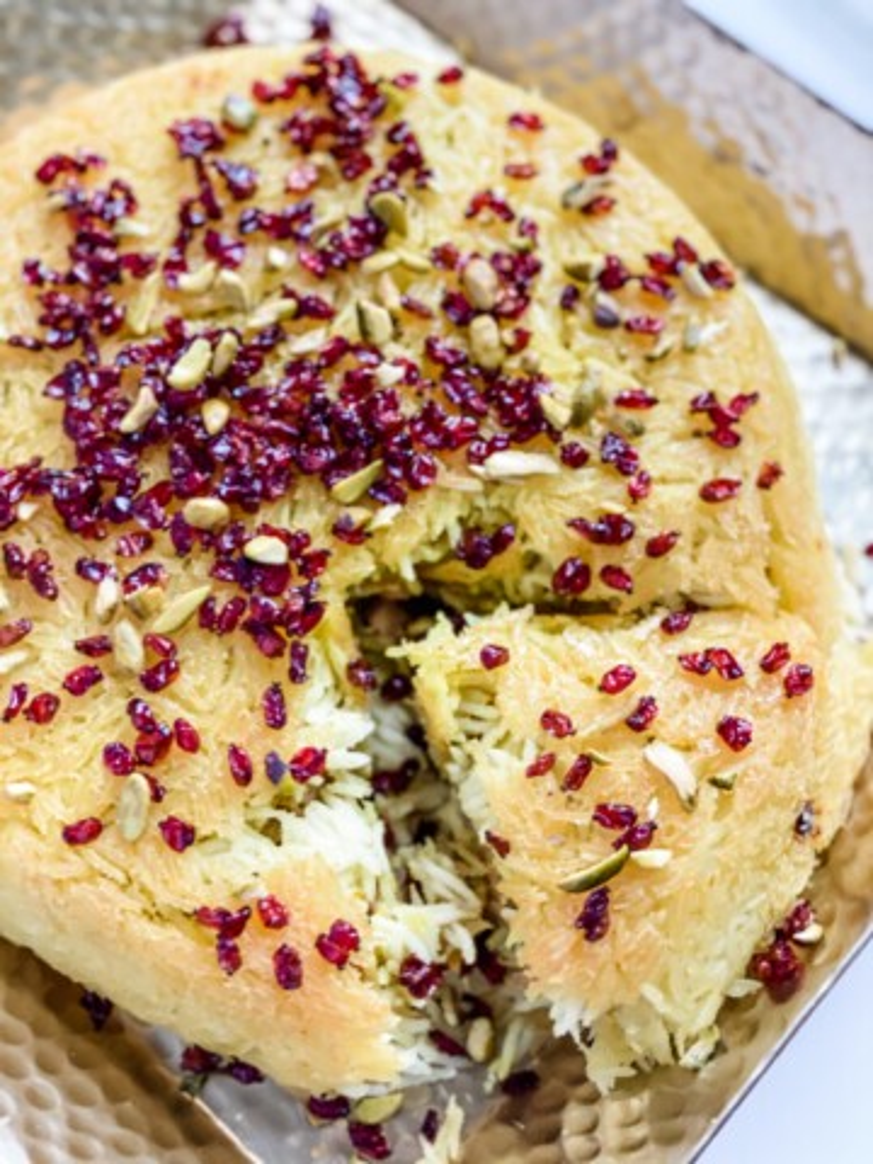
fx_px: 1749
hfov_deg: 28.0
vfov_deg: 36.8
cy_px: 582
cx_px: 436
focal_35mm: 52
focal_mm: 6
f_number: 2
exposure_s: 1/120
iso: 250
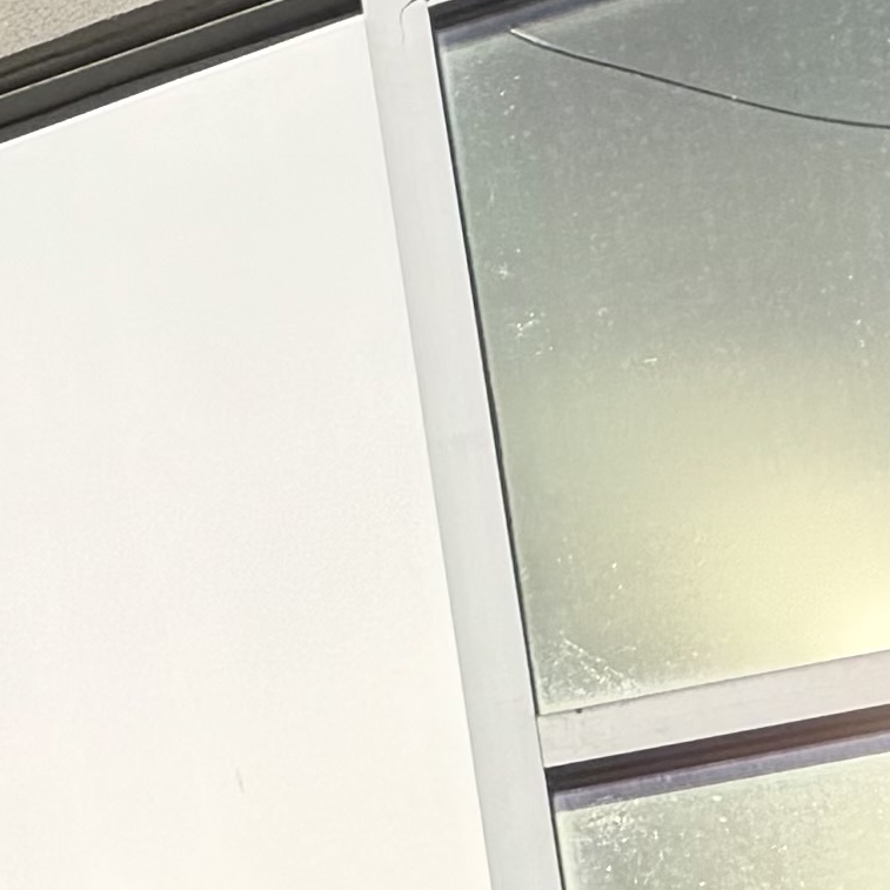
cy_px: 1356
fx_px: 4654
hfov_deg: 8.3
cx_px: -2214
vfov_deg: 10.5
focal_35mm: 160
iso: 80
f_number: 1.78
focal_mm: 6.76
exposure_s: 1/22727
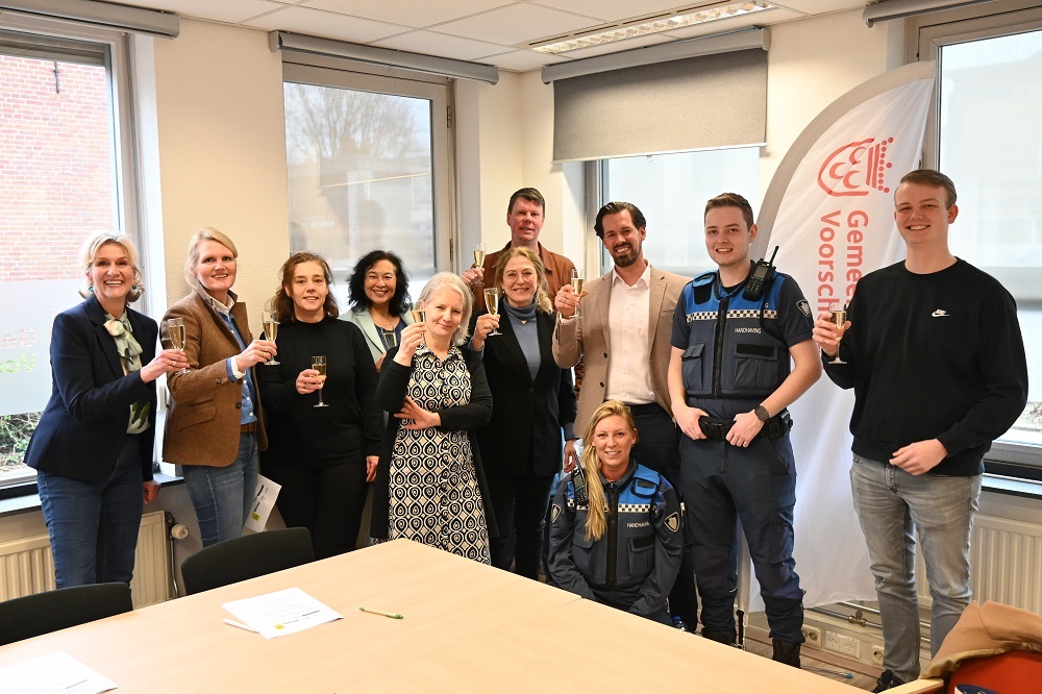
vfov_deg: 39.1
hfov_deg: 56.2
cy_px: 347
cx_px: 521
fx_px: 976
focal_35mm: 34
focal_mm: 22.5
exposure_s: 1/125
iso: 1800
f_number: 3.5
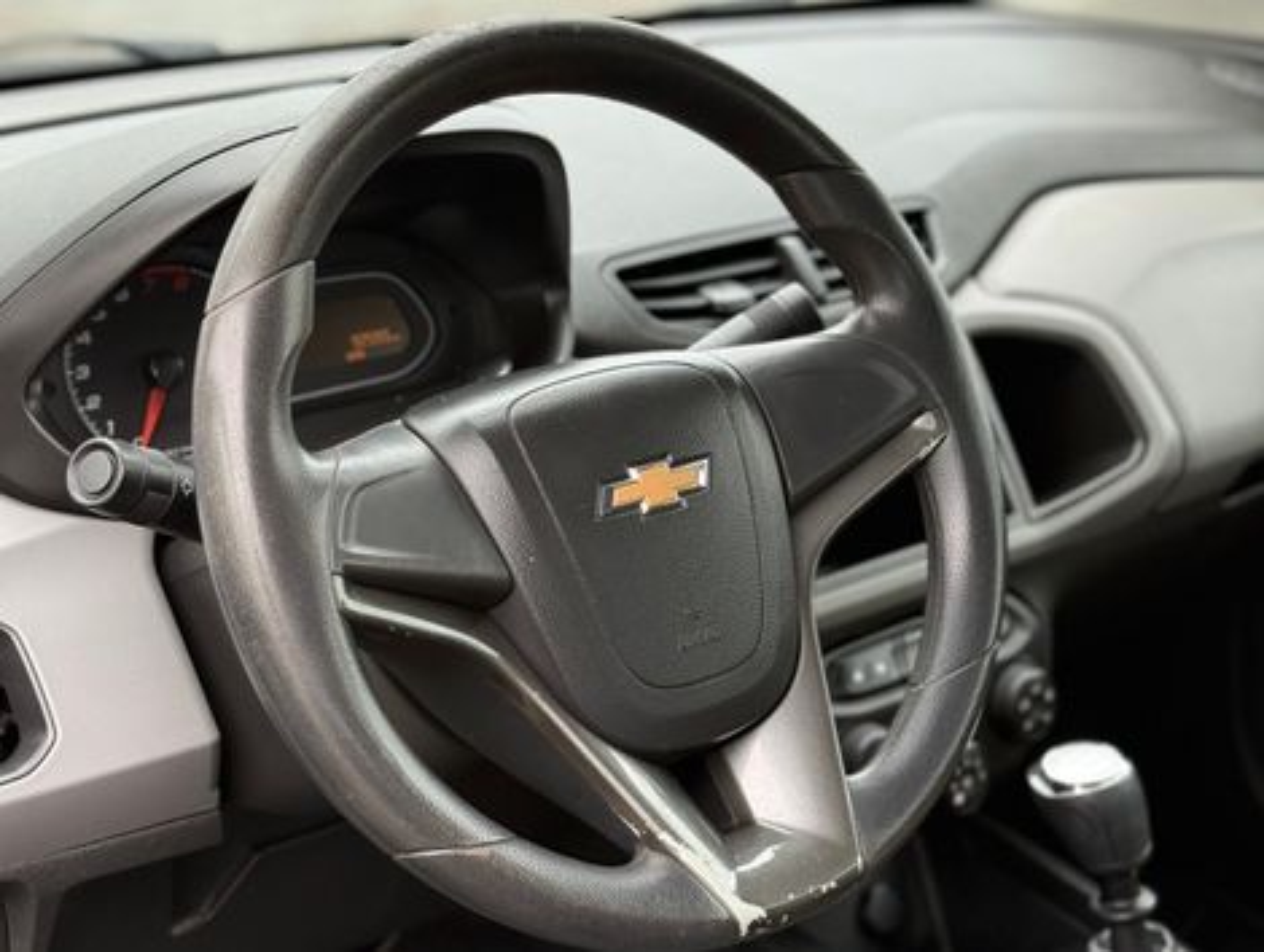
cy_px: 476
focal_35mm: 48
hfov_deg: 39.6
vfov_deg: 30.3
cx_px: 632
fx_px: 1755
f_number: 1.78
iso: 80
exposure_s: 1/265
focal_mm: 6.76
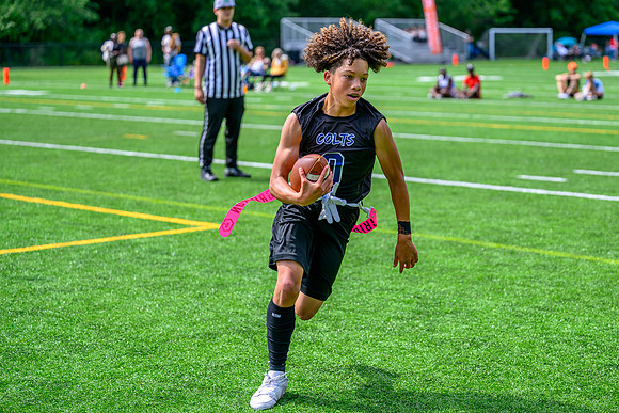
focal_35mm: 83
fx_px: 1424
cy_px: 169
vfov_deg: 16.5
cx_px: 347
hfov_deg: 24.5
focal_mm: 70
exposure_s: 1/2000
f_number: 2.8
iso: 160
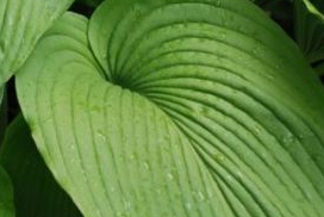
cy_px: -24
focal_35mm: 128
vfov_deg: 10.6
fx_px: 1157
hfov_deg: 15.8
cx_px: 44
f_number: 4.2
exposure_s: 1/50
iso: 200
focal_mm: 31
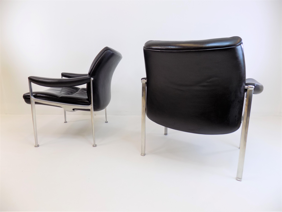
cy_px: 106
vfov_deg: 58.9
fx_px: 187
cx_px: 141
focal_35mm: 23
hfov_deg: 73.9
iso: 80
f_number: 3.1
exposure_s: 1/30
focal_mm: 4
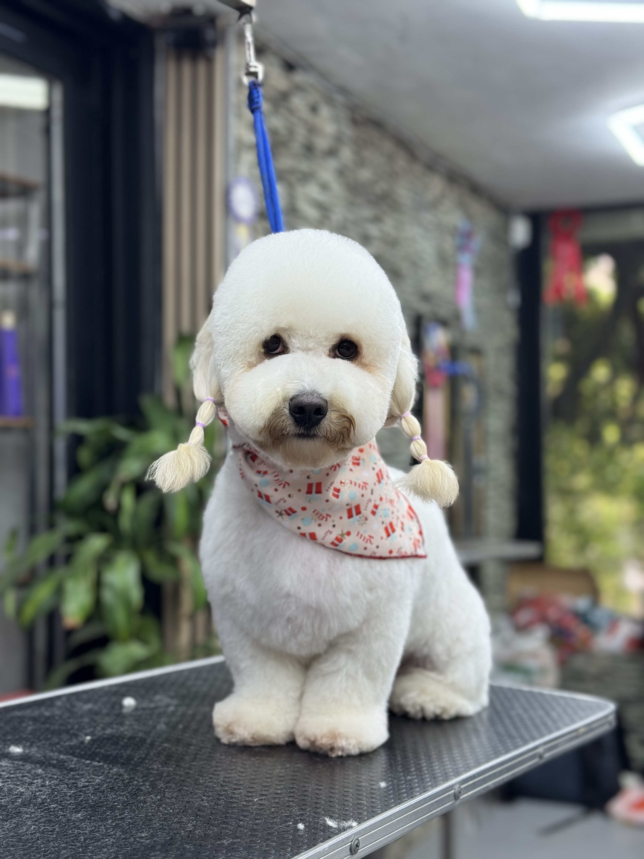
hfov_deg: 30.3
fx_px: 1191
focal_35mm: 48
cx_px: 322
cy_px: 430
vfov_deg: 39.7
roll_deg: +0.4
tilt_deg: +0.7
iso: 80
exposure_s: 1/120
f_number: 1.78
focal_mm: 6.76
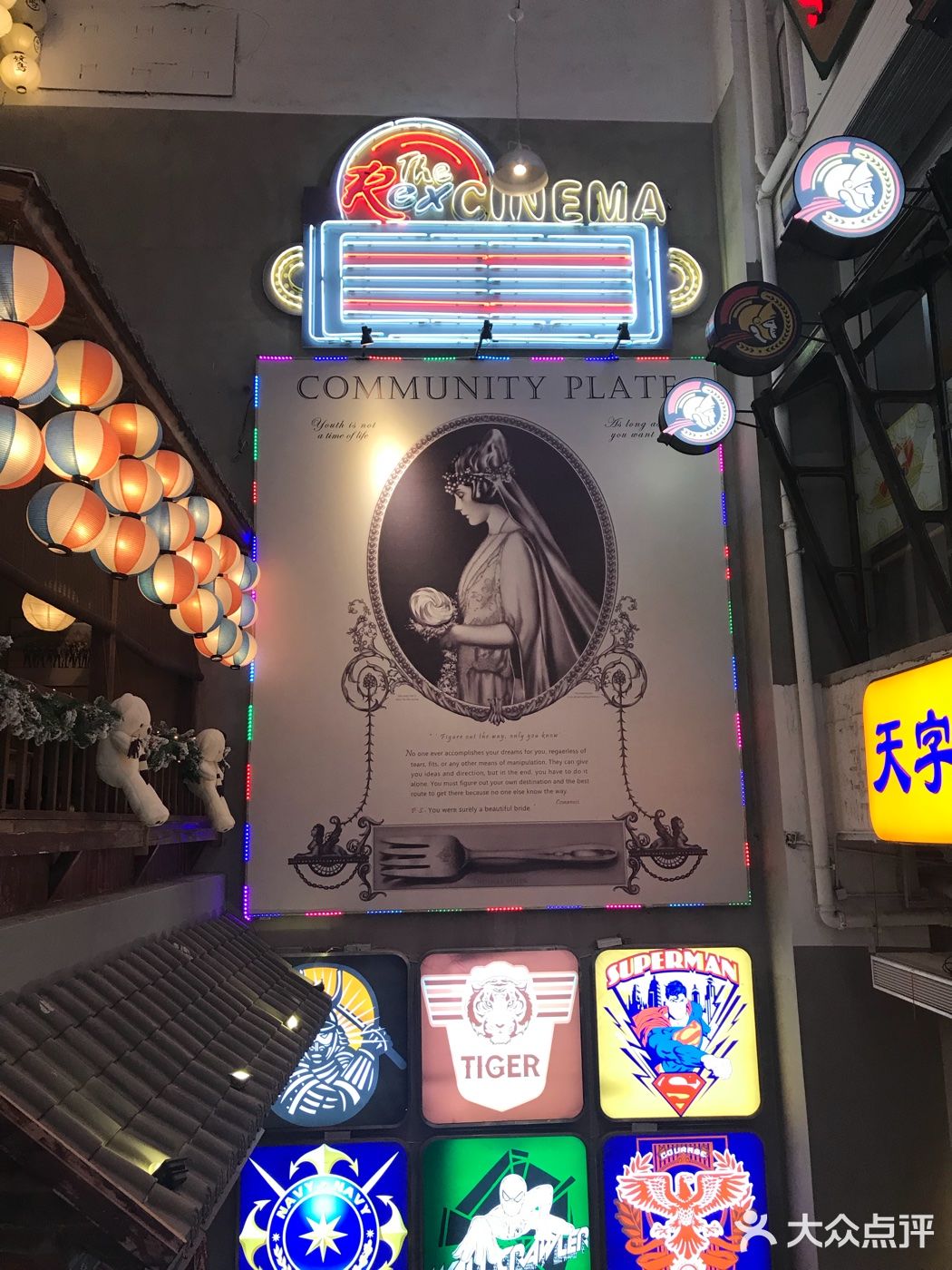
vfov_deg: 63.4
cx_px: 476
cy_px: 635
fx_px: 1027
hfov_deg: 49.7
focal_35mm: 28
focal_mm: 3.99
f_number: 1.8
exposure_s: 1/33
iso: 25
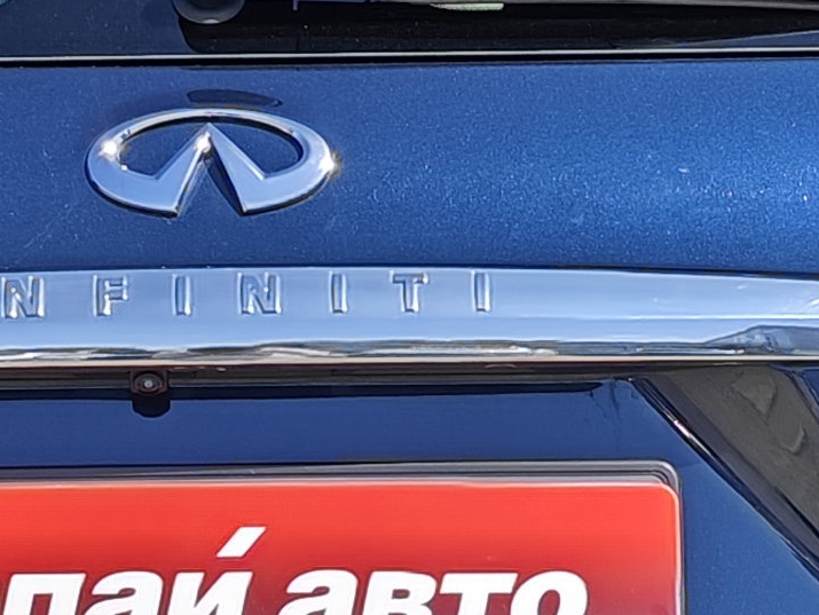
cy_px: 600
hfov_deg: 9.6
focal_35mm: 206
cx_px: 282
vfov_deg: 7.2
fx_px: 4876
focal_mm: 7.08
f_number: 2
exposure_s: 1/924
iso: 50
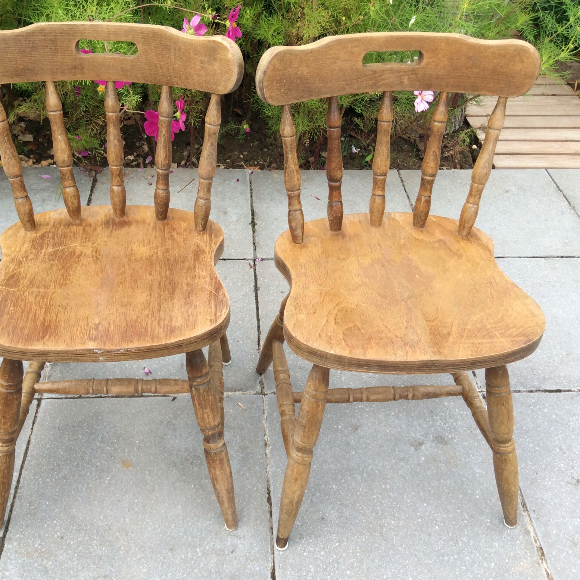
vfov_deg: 43.9
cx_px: 254
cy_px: 291
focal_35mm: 38
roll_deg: -0.1
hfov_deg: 43.8
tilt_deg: -40.5
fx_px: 720
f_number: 2.4
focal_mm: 3.3
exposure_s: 1/292
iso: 32
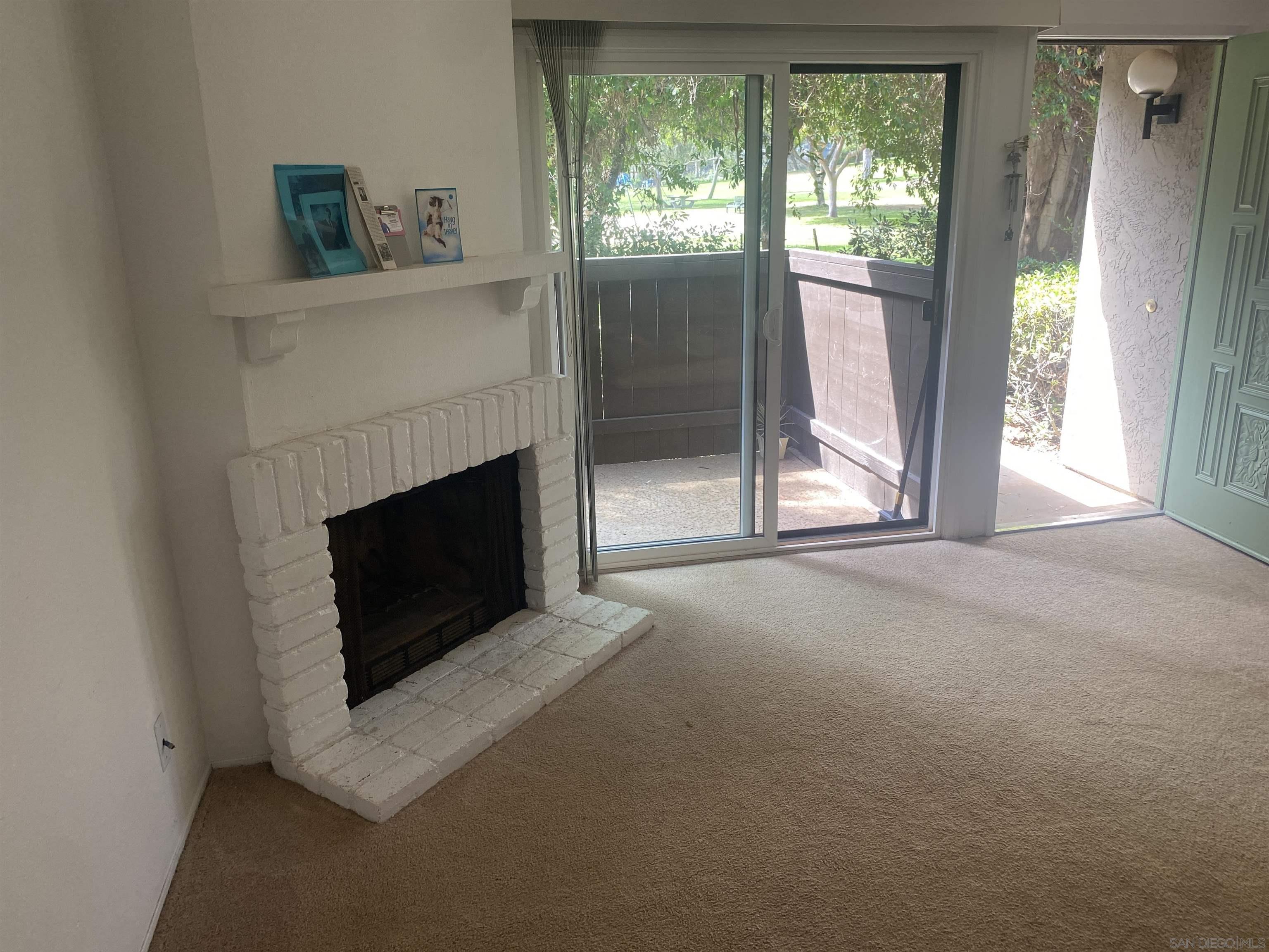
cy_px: 476
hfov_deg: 67.3
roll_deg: +2.0
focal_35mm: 26
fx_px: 953
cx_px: 634
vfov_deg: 53.1
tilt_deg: -18.0
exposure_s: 1/121
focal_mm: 4.25
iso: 100
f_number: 1.8
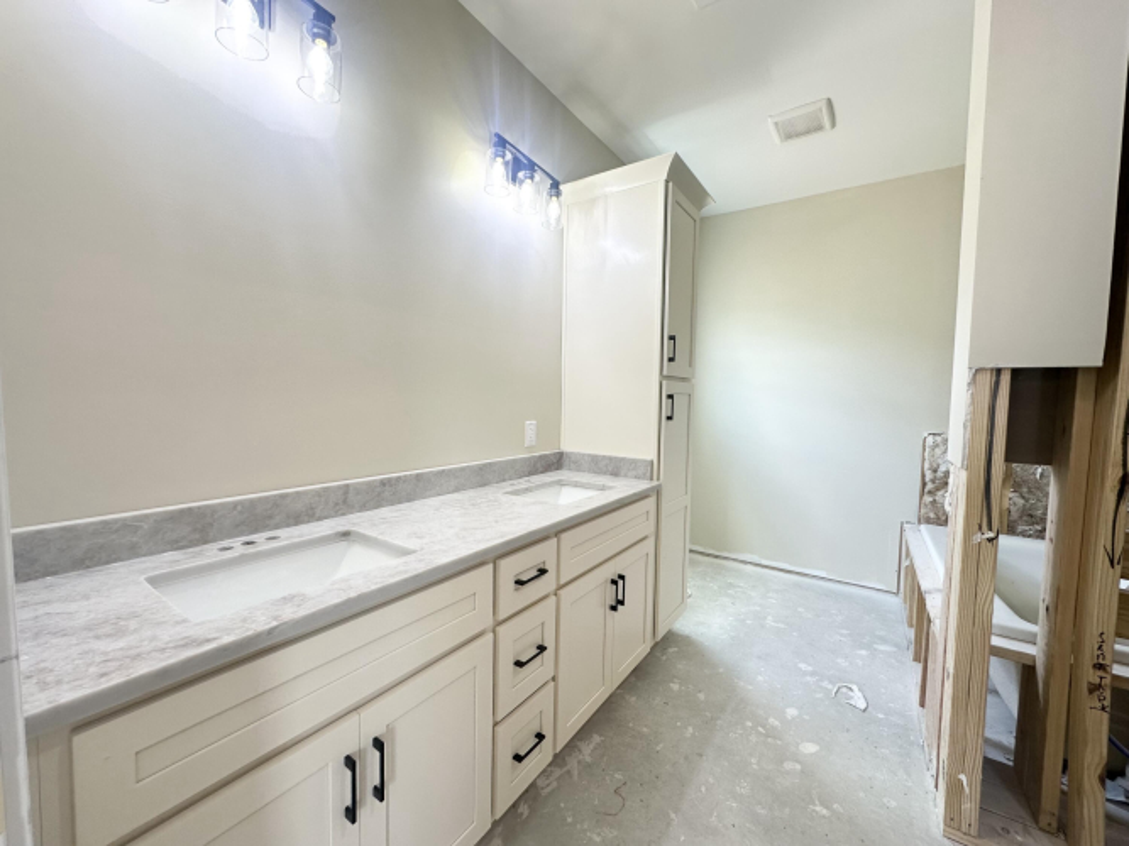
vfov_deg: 85.7
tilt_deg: -2.7
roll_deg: -1.8
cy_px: 423
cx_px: 564
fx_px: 457
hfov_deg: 102.1
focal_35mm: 14
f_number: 2.2
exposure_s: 1/120
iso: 80
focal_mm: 2.22
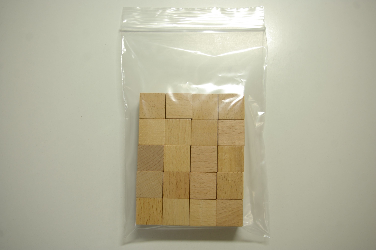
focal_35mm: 36
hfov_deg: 53.2
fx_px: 376
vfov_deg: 36.8
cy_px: 125
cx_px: 188
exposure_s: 1/30
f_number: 5.6
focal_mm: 24
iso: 200
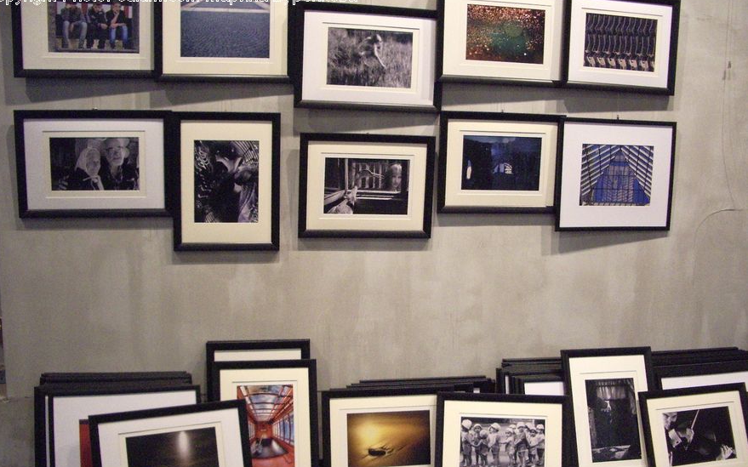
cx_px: 367
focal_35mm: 38
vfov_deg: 33.5
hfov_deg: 51.5
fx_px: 774
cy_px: 262
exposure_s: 1/30
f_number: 2.6
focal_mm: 5.8
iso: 320
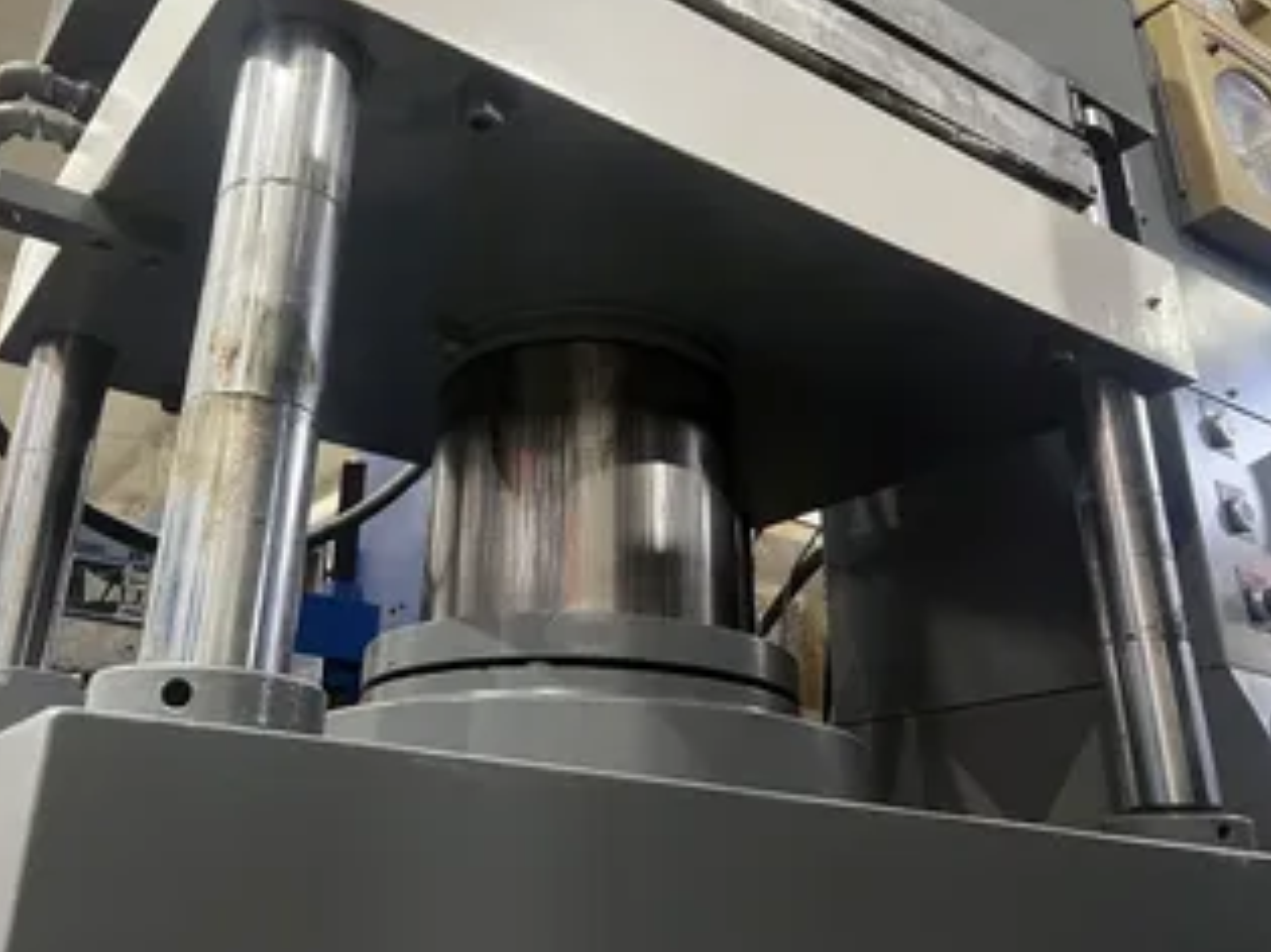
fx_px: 1211
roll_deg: -2.1
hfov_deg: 55.1
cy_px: 375
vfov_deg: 42.7
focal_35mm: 33
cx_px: 533
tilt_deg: +21.9
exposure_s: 1/60
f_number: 1.5
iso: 200
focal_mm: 5.7
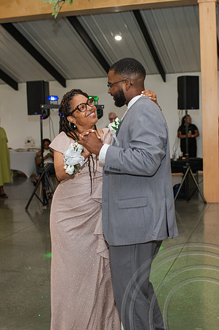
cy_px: 165
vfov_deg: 37.8
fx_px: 481
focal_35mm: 53
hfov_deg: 25.6
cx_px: 123
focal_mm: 35
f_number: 3.2
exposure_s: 1/200
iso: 800
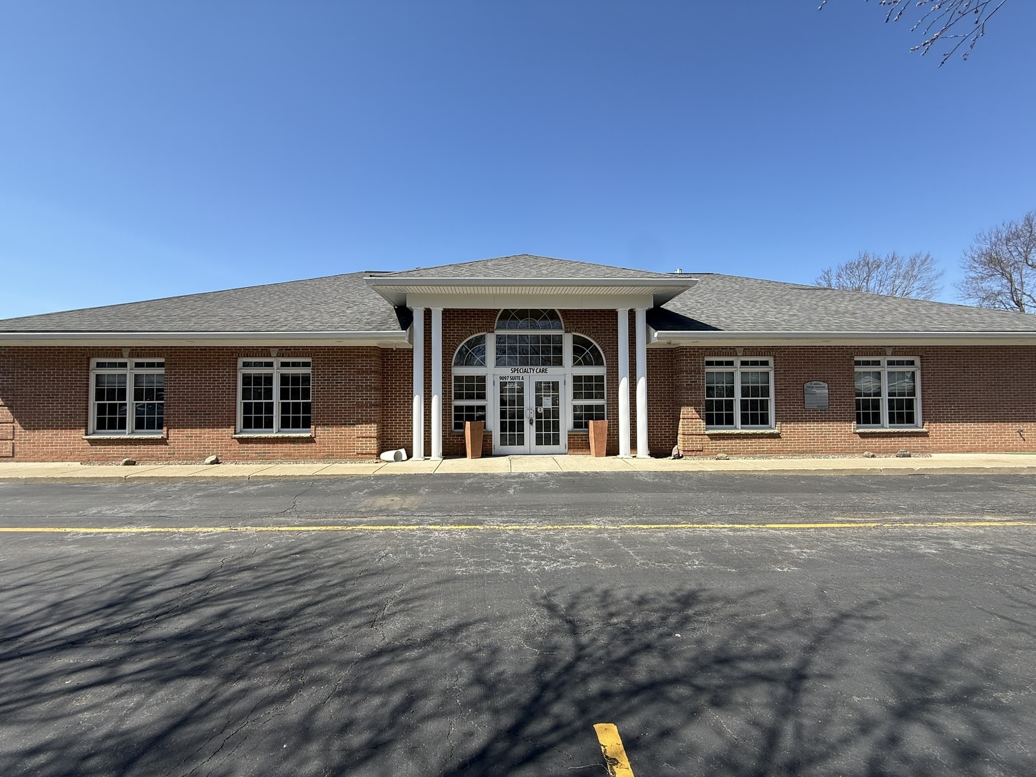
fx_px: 419
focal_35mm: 14
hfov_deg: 102.1
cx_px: 518
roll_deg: +1.2
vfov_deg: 85.7
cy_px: 388
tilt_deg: +2.4
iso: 50
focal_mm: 2.22
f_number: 2.2
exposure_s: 1/1464
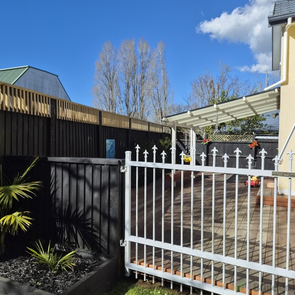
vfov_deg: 57.3
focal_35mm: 28
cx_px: 128
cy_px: 149
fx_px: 270
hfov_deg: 57.1
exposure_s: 1/6400
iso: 80
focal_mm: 5.4
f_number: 1.8
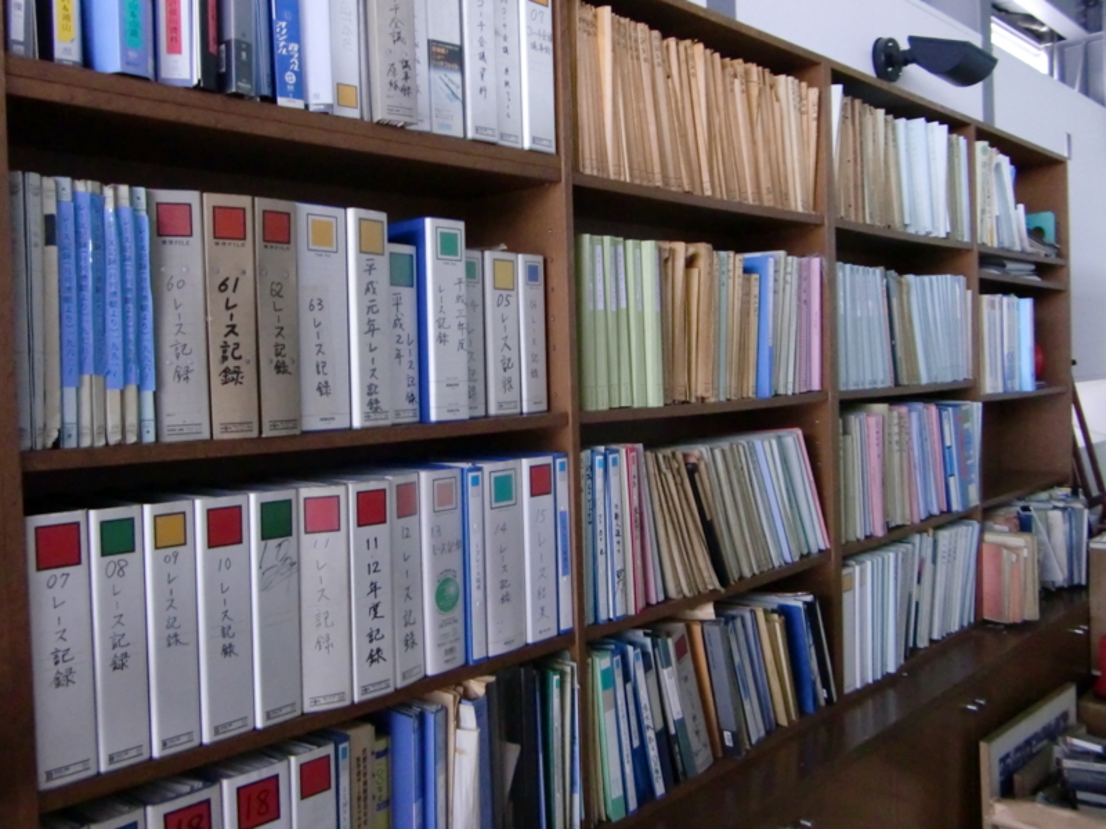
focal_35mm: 33
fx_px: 1054
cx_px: 553
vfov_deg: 42.9
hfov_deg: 55.4
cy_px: 414
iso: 800
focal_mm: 5.8
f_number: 2.7
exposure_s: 1/15
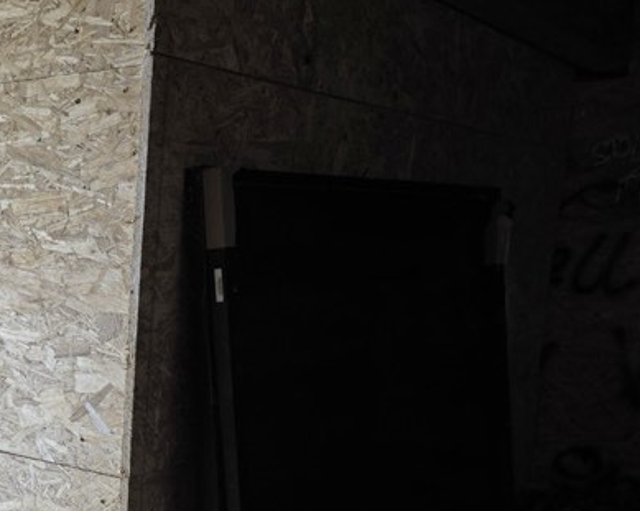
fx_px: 985
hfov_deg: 32.9
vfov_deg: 28.3
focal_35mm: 52
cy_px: 431
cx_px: -5
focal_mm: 6.3
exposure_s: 1/100
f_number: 1.7
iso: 64
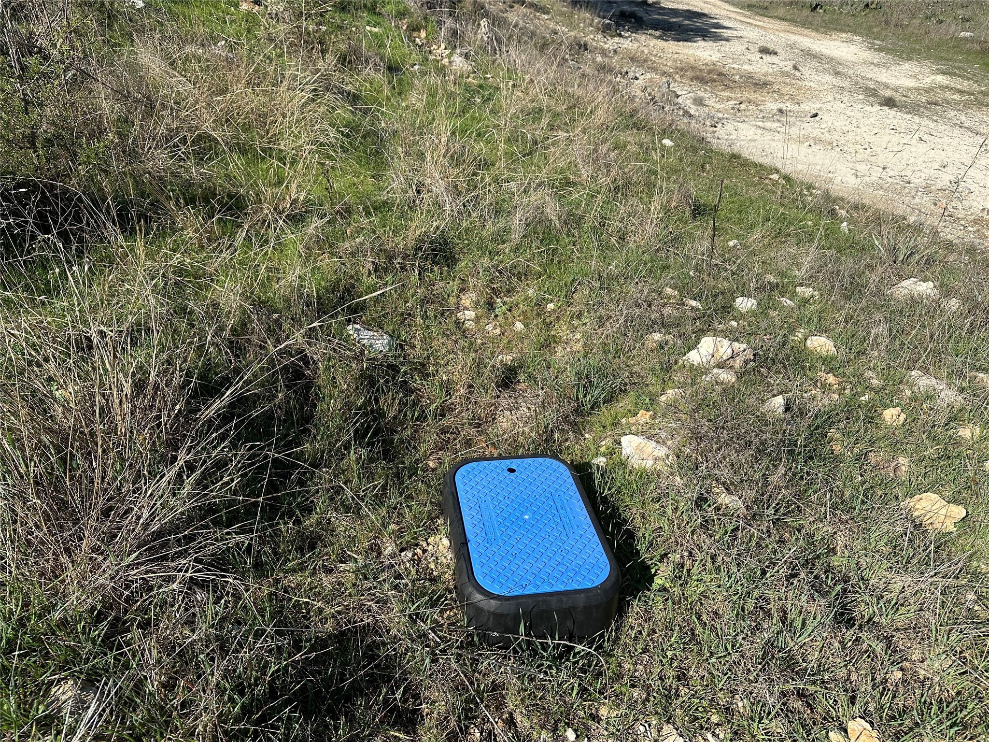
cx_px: 494
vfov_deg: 56.8
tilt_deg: -35.6
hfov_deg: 71.6
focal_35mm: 24
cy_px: 371
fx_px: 686
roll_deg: +1.3
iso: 80
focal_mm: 6.86
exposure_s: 1/3247
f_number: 1.78
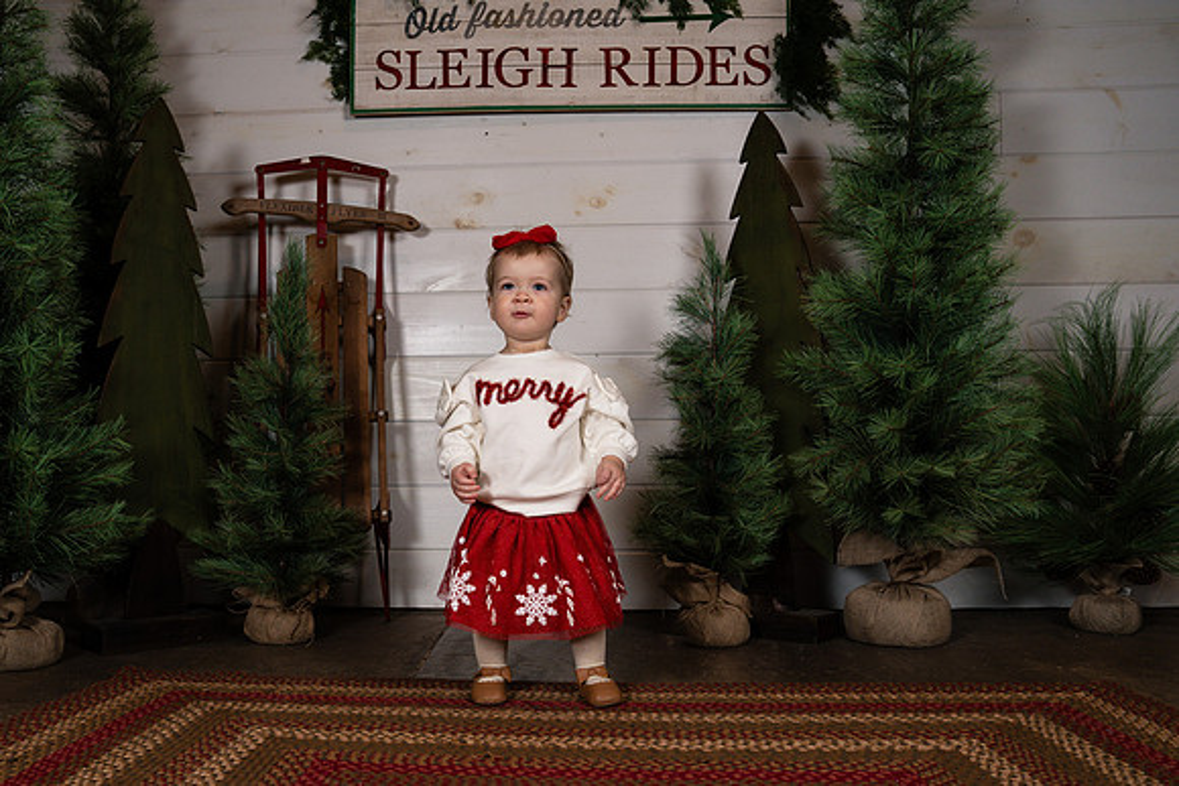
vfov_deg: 43.0
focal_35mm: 30
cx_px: 492
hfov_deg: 60.9
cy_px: 461
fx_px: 995
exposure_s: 1/250
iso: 200
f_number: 4
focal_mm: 24
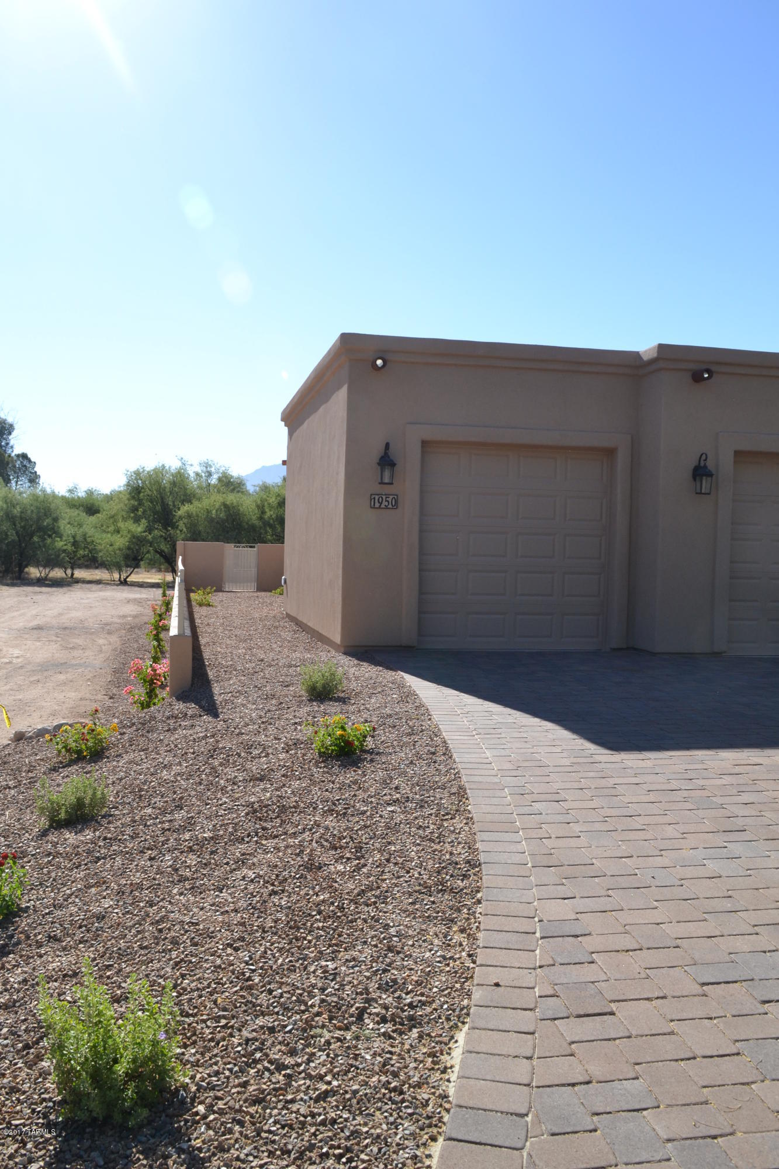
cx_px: 390
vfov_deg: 57.2
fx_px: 1071
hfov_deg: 40.0
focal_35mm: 33
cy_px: 584
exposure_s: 1/500
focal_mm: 22
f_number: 11
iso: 400
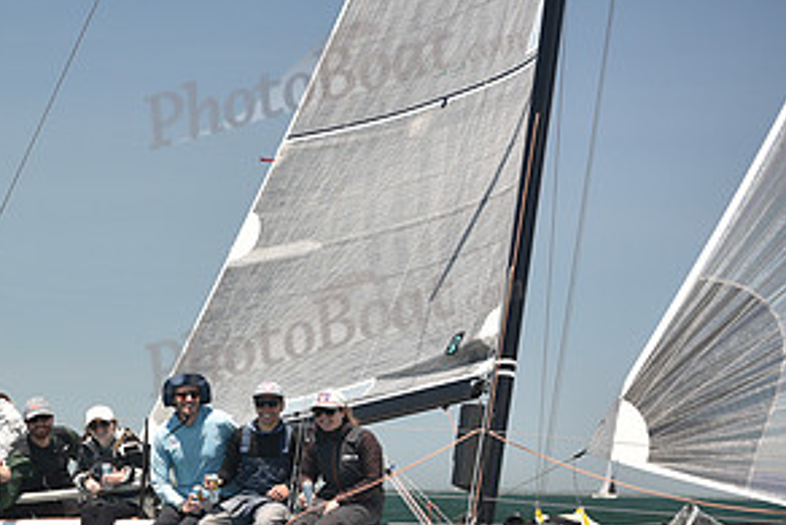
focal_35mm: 139
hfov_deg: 14.5
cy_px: 505
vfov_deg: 9.8
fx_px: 3036
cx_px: 8
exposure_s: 1/800
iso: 250
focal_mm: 70
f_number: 4.5
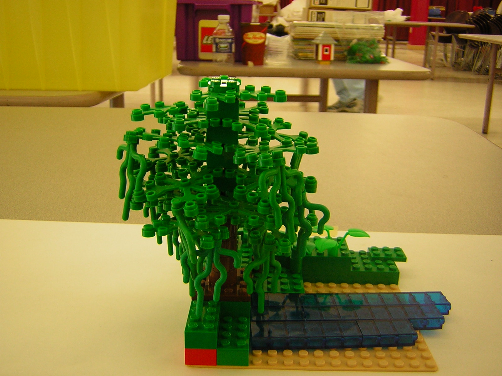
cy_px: 188
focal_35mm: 40
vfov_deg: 36.0
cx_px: 251
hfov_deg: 46.8
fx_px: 580
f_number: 2.7
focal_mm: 5.2
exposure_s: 1/6.1
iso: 53
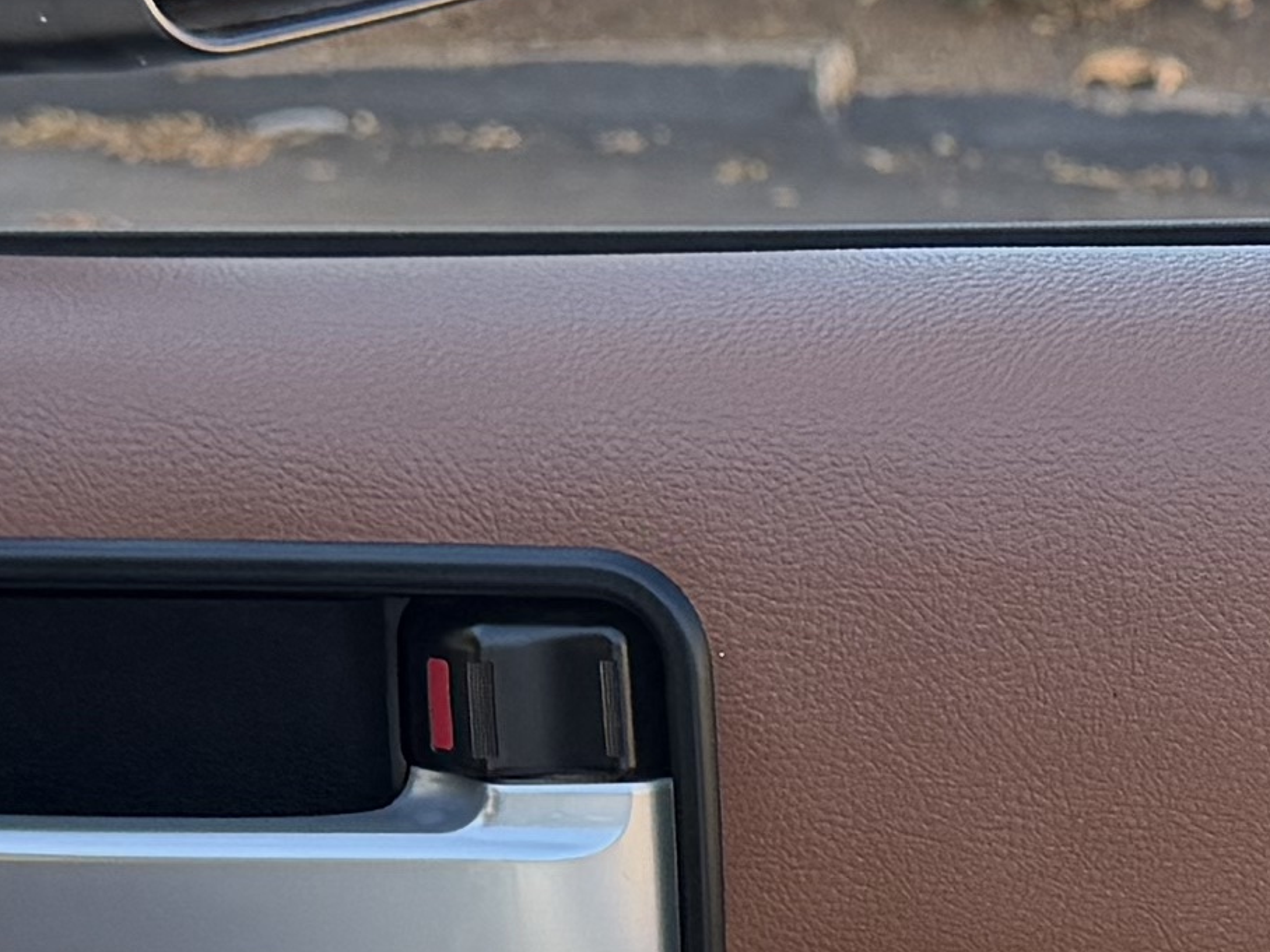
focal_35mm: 151
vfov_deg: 9.4
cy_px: 1591
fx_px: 5540
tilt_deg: -20.7
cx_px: 1323
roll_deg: +0.8
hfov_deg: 12.9
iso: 100
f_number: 1.78
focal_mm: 6.76
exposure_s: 1/321
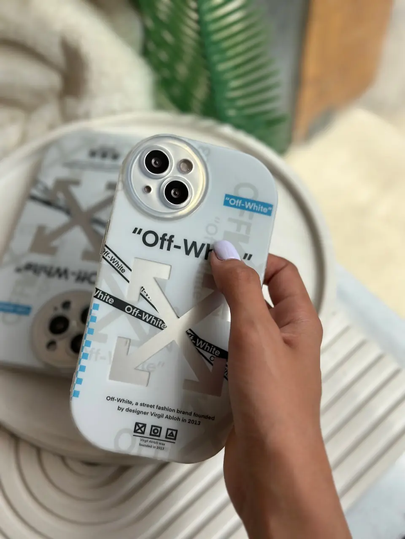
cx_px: 202
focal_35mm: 48
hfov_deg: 30.3
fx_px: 749
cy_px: 270
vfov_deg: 39.7
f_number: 1.78
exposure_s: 1/3058
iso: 80
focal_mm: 6.86
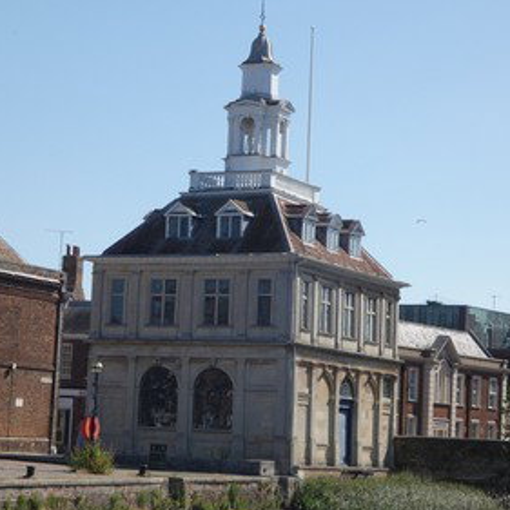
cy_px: 258
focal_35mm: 105
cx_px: 194
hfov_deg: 16.6
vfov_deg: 16.6
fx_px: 1750
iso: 80
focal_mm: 15.6
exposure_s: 1/320
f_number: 5.6
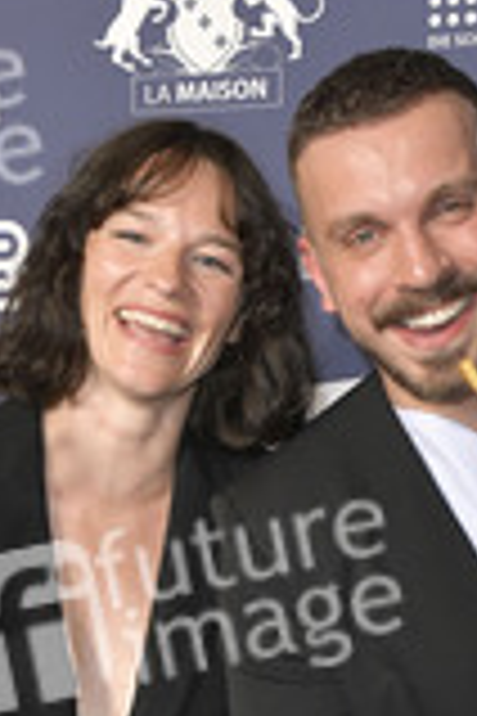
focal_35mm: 88
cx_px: 302
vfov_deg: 21.6
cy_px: 833
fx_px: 1749
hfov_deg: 15.5
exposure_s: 1/250
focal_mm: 35
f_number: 6.3
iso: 2000
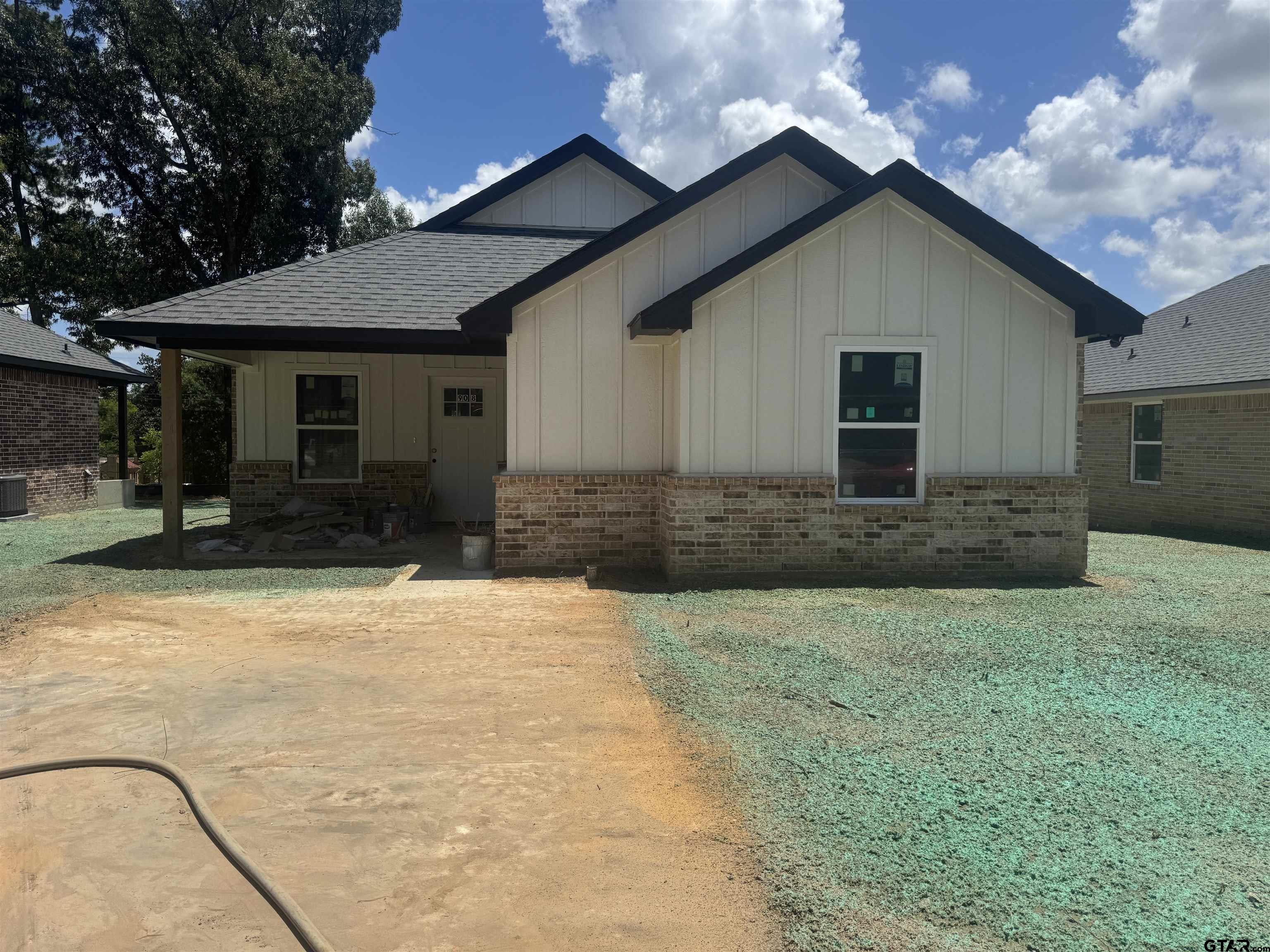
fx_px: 881
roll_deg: -0.8
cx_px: 635
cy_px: 476
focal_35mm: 24
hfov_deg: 71.6
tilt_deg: -1.7
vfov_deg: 56.8
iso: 80
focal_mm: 6.76
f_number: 1.78
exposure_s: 1/7092
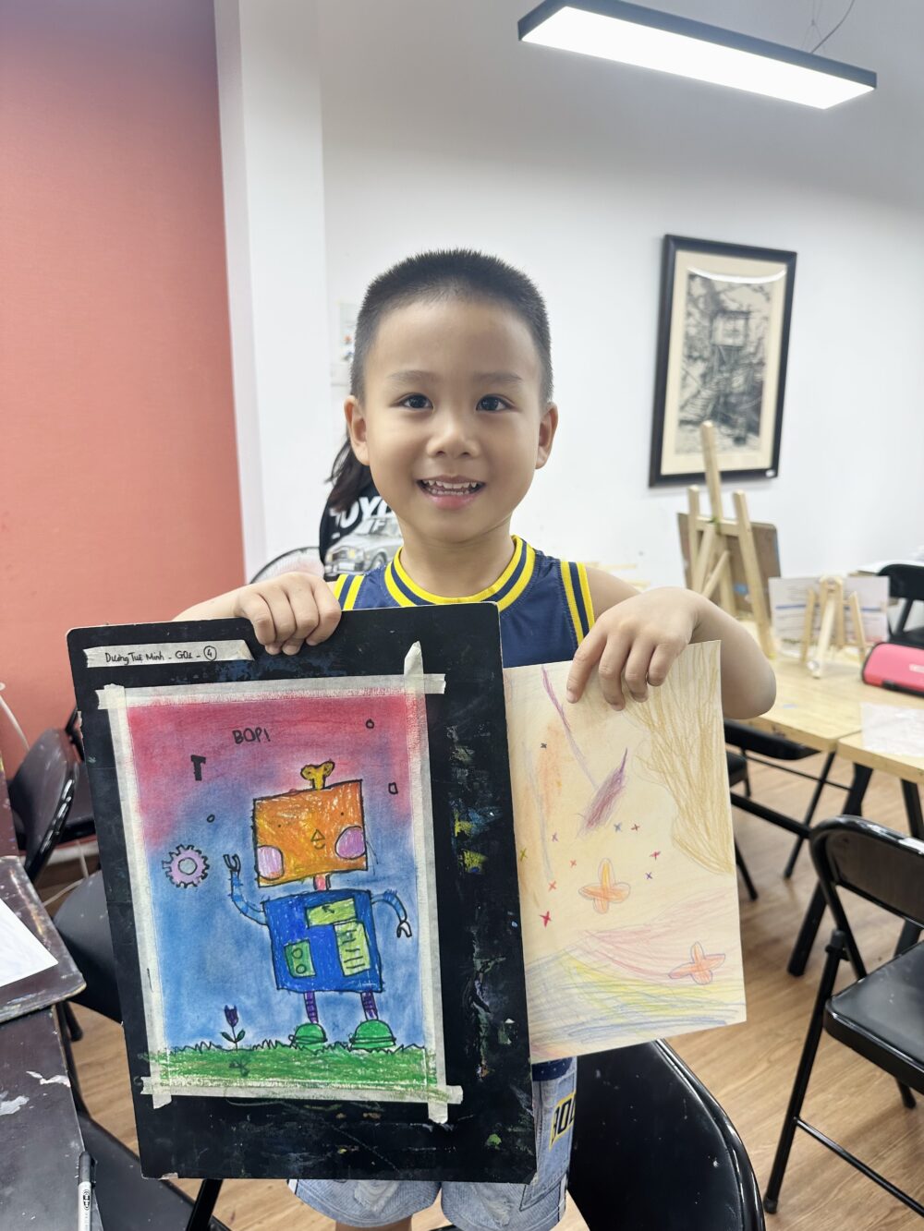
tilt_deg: -11.5
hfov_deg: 56.8
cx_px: 462
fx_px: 854
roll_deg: -0.6
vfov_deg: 71.6
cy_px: 616
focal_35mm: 24
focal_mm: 6.86
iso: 64
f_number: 1.78
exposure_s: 1/100
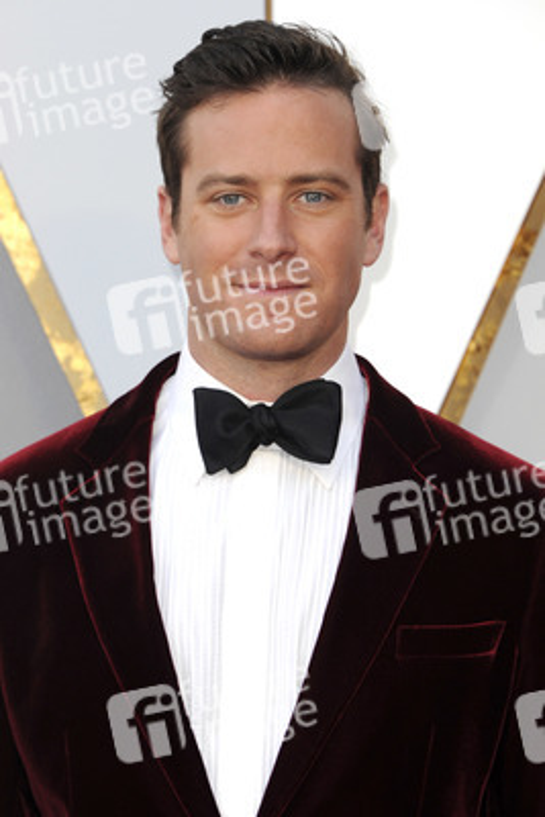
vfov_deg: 9.8
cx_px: 272
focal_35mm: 210
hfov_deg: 6.5
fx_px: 4764
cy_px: 408
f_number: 8
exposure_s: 1/250
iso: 1000
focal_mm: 210
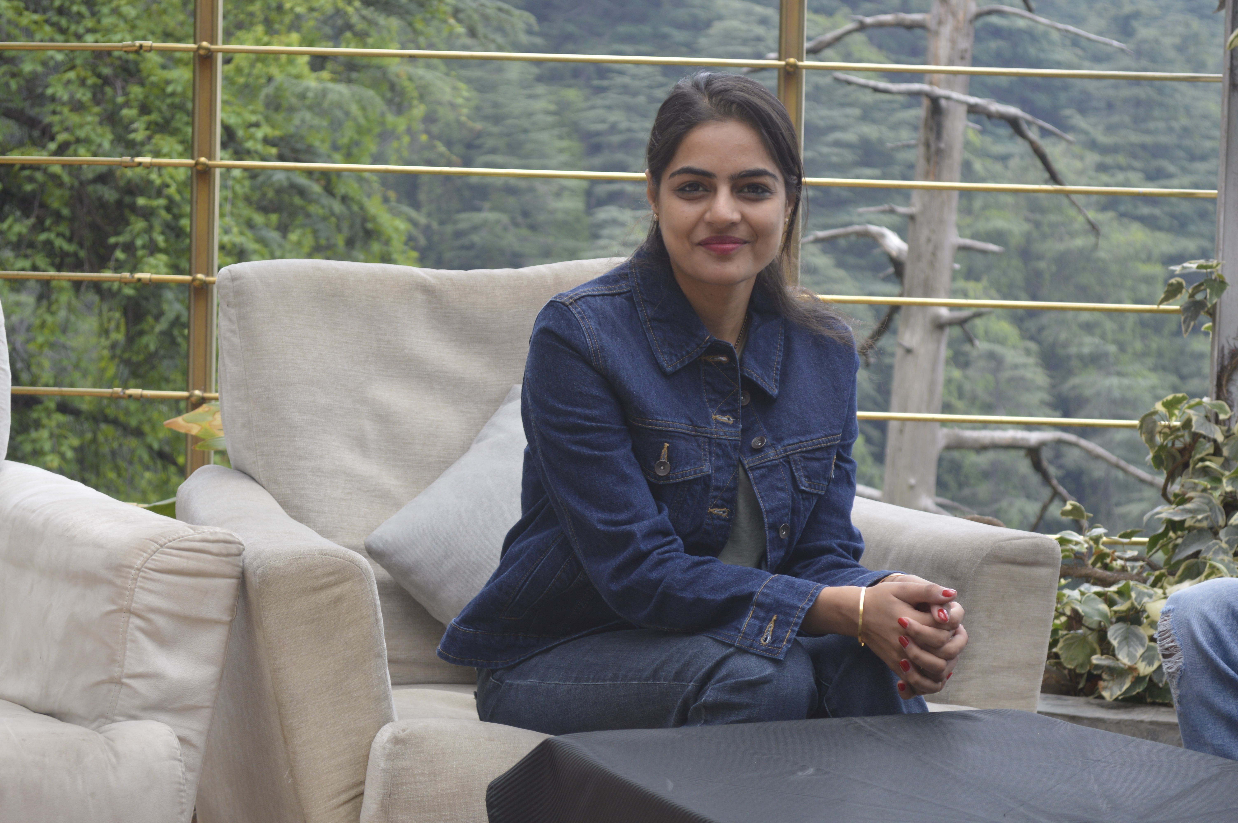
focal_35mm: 82
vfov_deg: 16.5
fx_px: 2835
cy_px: 412
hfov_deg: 24.6
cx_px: 619
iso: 320
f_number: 5.6
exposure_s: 1/125
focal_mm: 55
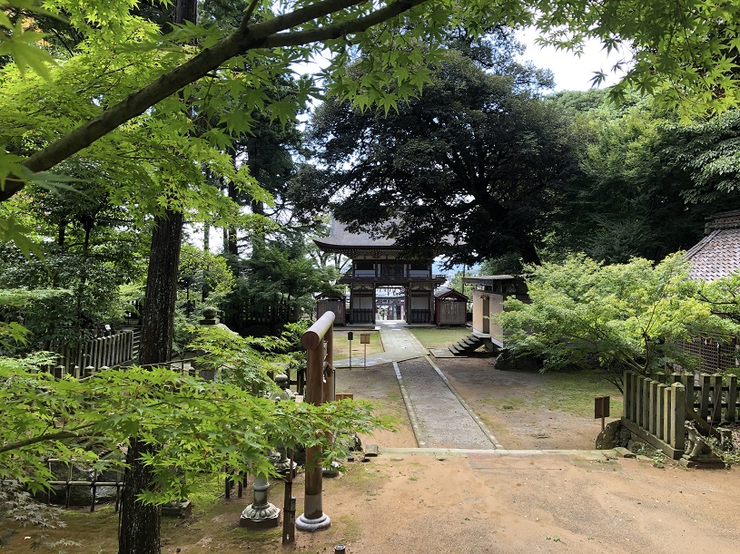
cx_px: 370
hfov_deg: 63.5
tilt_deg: -1.7
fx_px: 598
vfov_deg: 49.7
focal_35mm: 28
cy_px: 277
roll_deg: -1.0
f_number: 1.8
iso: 20
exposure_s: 1/142
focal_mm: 3.99
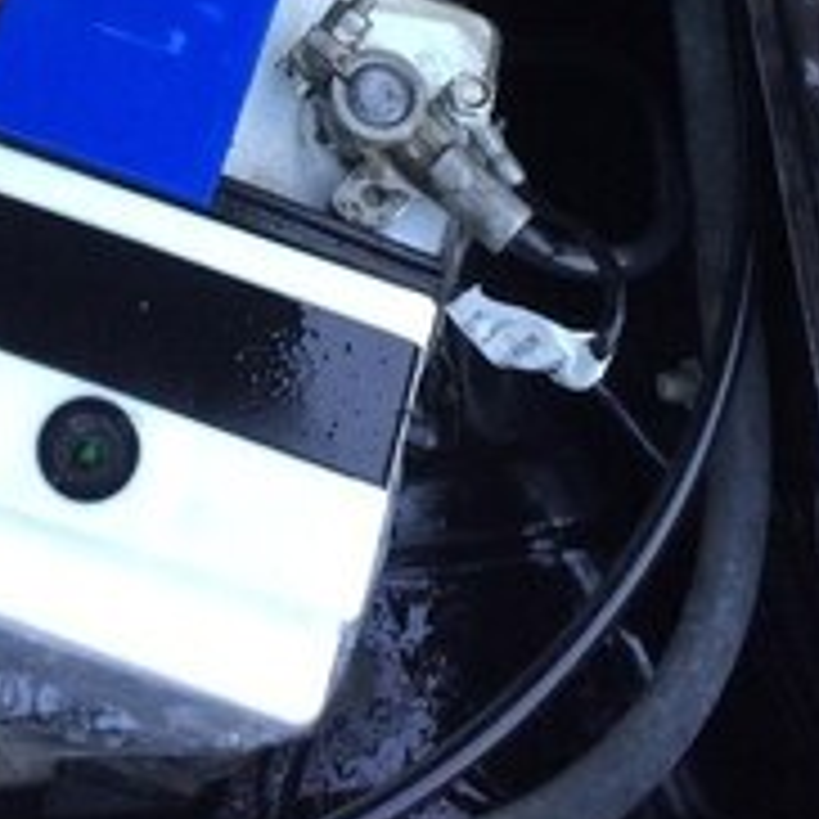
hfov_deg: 24.3
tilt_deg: -59.3
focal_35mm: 70
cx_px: 166
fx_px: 1874
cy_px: -166
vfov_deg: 22.7
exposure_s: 1/33
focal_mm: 4.15
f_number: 2.2
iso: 80
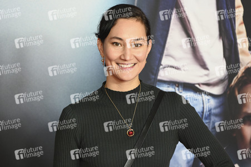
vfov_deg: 6.9
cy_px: 84
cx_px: 126
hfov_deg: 10.3
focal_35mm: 200
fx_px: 1393
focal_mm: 200
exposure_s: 1/160
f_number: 6.3
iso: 1250
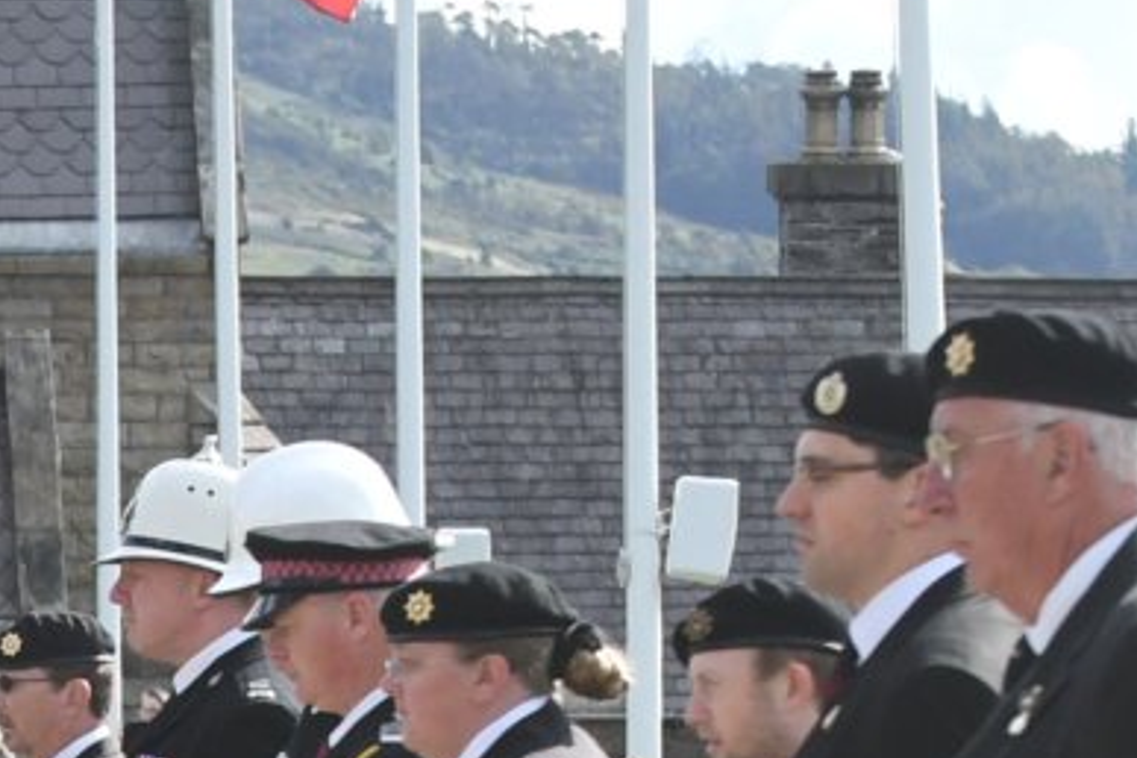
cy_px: 1112
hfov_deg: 3.7
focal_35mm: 556
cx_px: -1187
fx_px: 17559
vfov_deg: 2.5
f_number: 5
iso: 800
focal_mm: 70
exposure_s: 1/2000
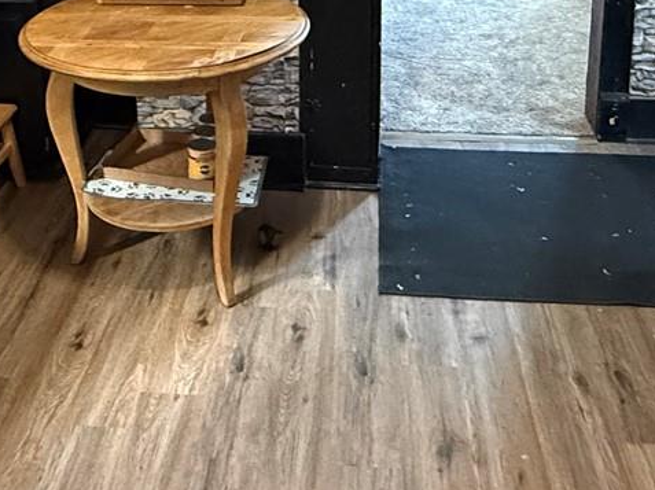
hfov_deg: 40.4
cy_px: -99
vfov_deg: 27.2
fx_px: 889
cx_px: 290
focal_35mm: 47
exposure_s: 1/60
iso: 1000
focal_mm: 2.22
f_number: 2.2
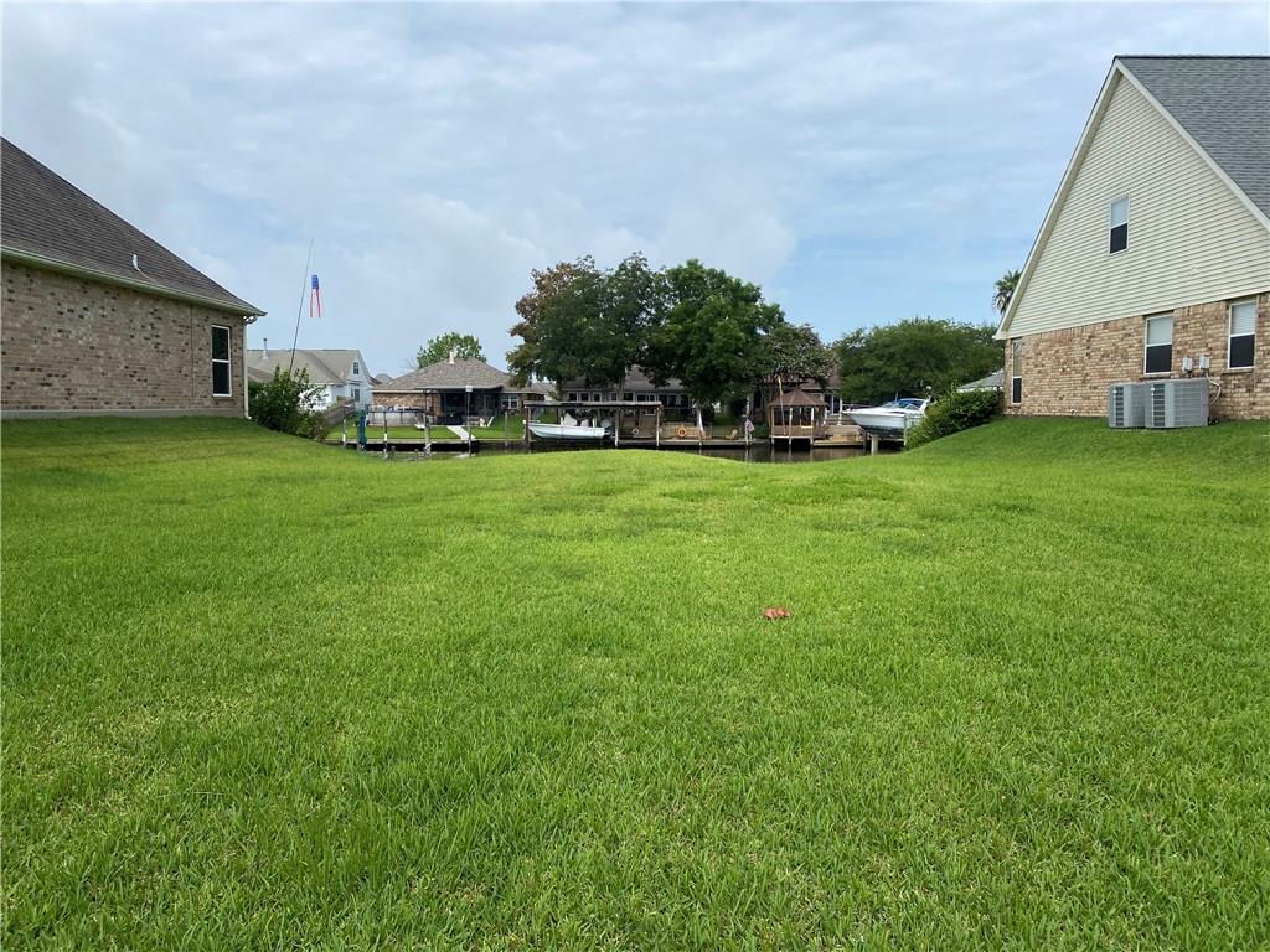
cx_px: 635
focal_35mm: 26
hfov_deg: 67.3
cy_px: 476
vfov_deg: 53.1
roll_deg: -0.1
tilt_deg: -4.4
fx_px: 954
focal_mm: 4.25
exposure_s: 1/2967
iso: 32
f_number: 1.8
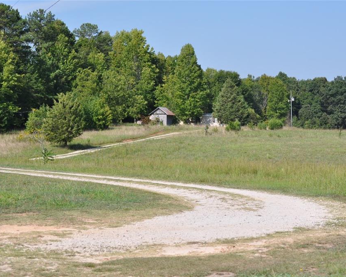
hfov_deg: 20.5
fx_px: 958
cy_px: 138
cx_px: 201
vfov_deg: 16.4
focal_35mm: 94
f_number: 10
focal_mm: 55
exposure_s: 1/400
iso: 200
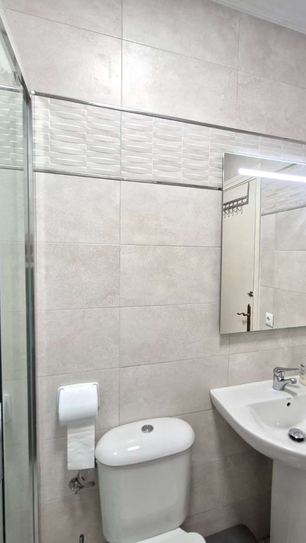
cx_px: 185
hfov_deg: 57.9
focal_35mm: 19
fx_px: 274
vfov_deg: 89.6
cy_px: 270
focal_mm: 1.74
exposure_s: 1/50
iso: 160
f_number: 2.2
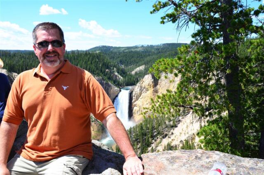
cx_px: 132
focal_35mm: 33
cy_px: 88
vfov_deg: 39.7
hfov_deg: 57.4
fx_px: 241
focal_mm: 22
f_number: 9
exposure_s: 1/320
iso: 200
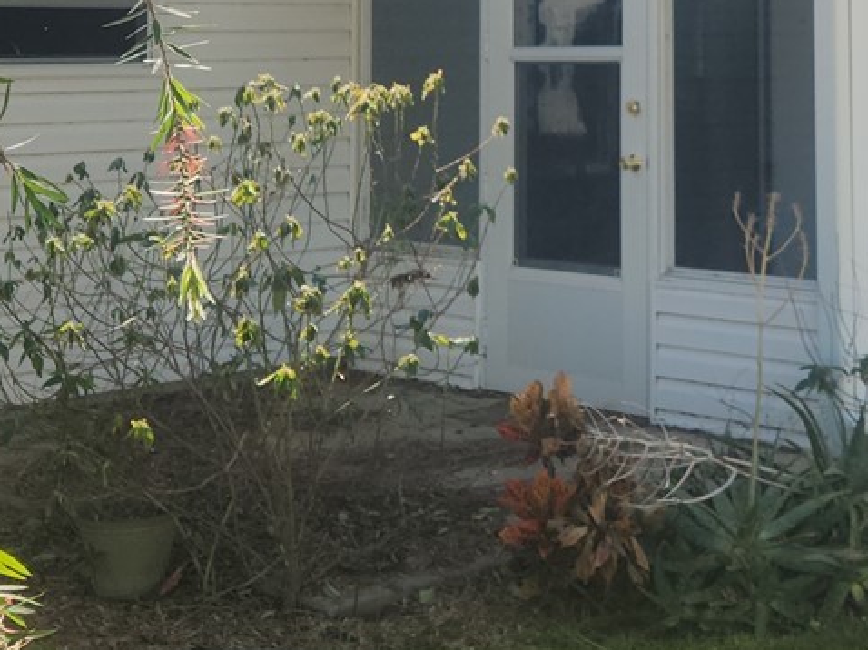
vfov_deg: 18.4
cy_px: -53
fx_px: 1930
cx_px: 636
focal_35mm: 77
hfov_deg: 25.1
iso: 20
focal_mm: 5.4
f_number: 1.8
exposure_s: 1/752
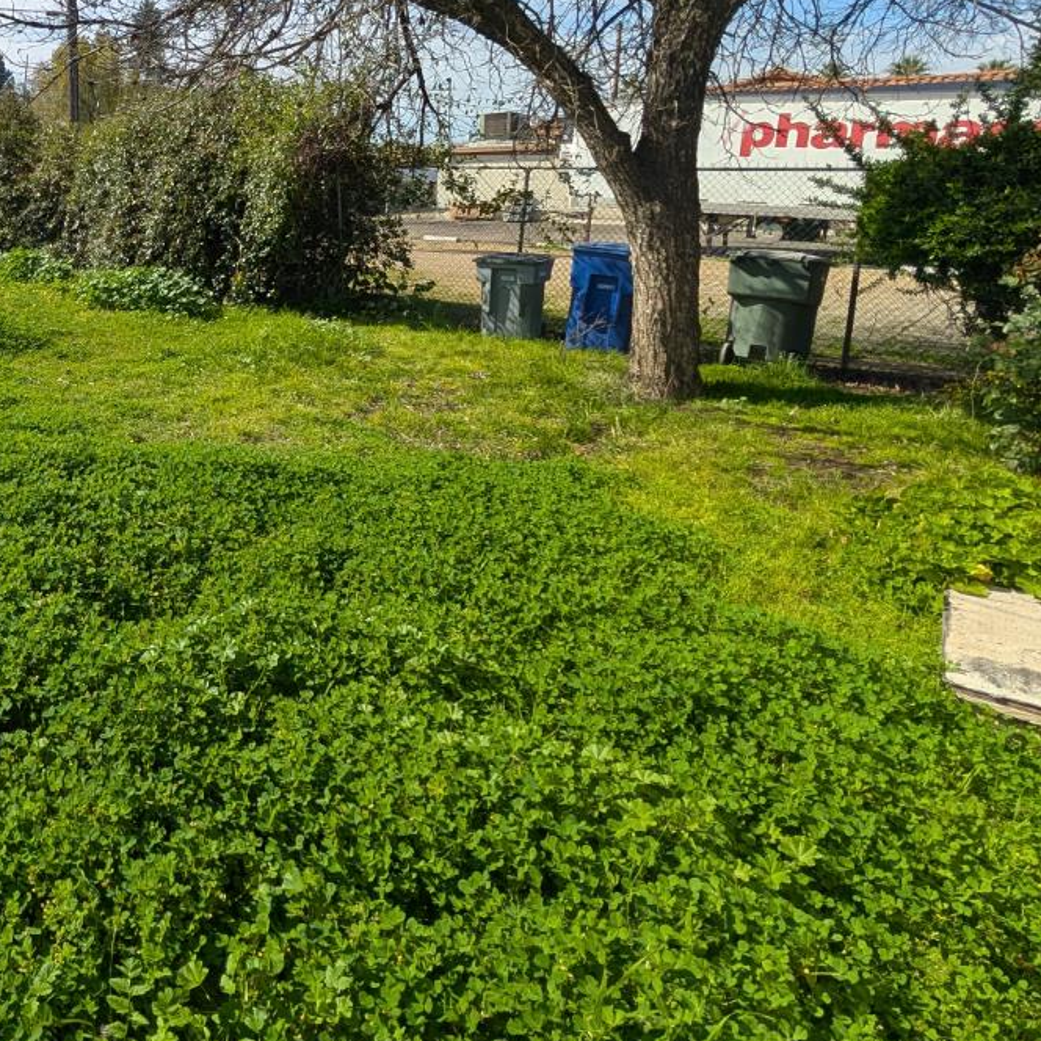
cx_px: 86
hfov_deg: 55.5
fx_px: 817
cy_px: 294
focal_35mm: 24
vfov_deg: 62.3
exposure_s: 1/3077
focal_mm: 2.02
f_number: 1.7
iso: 53
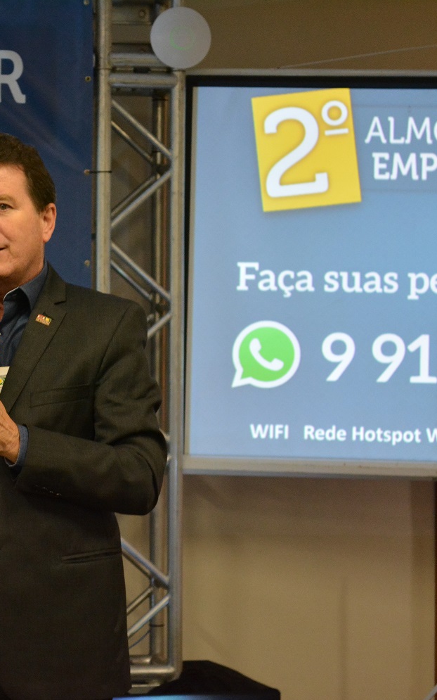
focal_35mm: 127
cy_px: 350
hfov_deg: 10.3
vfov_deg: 16.5
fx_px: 2415
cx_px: 27
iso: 1400
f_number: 5.6
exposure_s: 1/30
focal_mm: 55
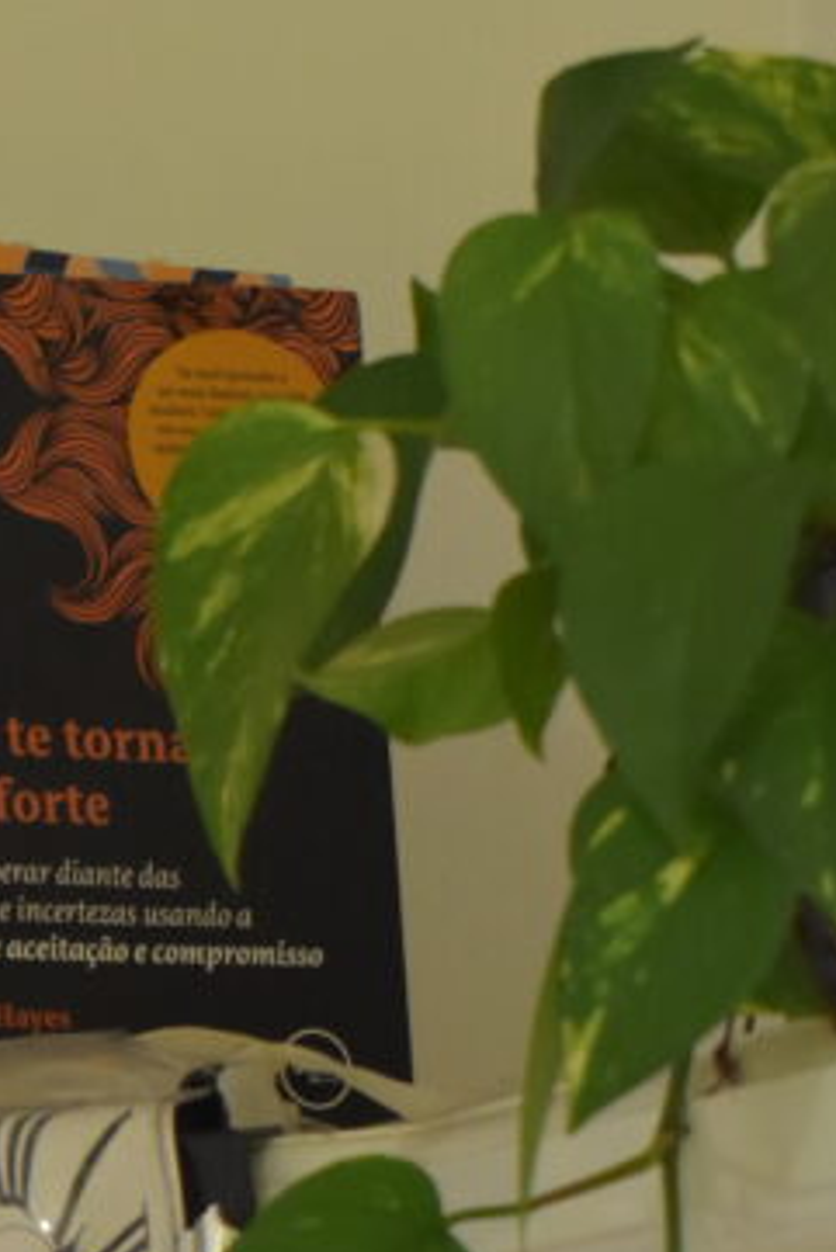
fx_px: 7690
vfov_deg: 9.3
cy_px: 1217
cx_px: -123
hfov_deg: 6.2
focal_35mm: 221
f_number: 6.3
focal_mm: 52
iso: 2500
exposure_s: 1/160
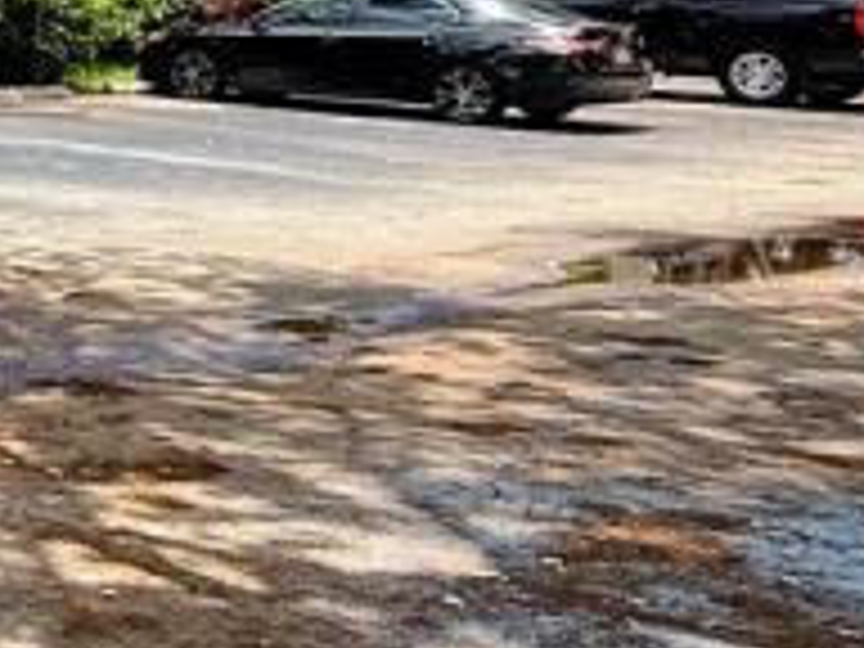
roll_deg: +0.4
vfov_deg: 20.0
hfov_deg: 19.0
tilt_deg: +3.0
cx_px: -801
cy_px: -72
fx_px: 1747
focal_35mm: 70
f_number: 2.2
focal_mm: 2.22
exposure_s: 1/1235
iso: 50
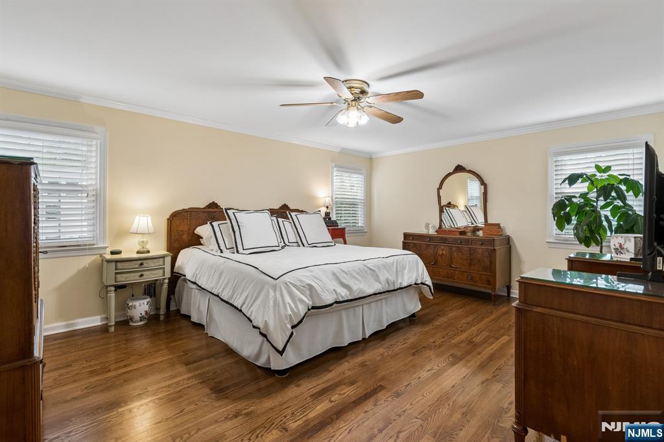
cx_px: 332
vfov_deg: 73.7
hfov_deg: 96.8
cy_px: 221
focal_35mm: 16
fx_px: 295
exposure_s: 1/50
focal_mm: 16
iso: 1600
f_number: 8
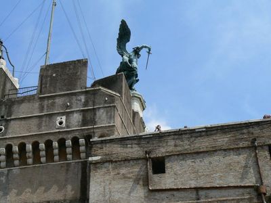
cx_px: 136
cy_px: 102
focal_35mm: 62
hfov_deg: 31.2
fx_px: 485
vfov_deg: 23.7
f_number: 7.1
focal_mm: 10.4
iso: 80
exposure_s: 1/500
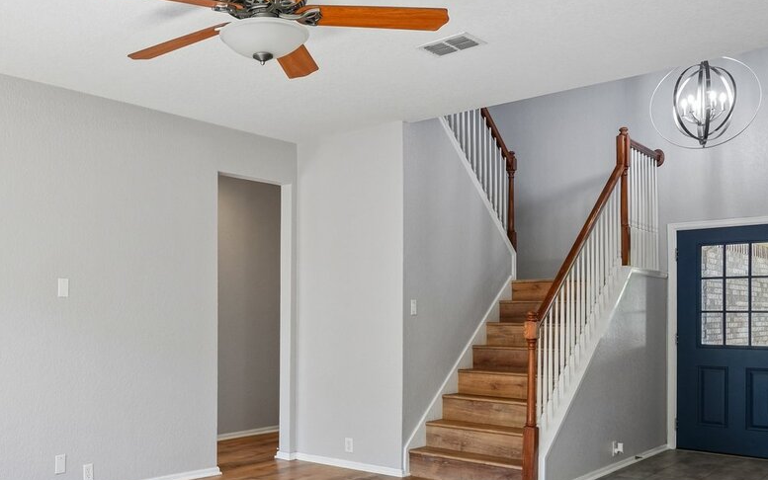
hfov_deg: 53.4
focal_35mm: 34
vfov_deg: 36.8
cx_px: 167
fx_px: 712
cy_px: 331
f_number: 8
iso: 400
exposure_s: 1/60
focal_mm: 16
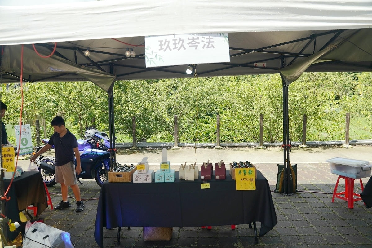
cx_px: 186
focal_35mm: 28
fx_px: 289
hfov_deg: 65.5
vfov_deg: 46.4
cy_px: 124
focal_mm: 28
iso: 100
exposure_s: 1/200
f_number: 4.5
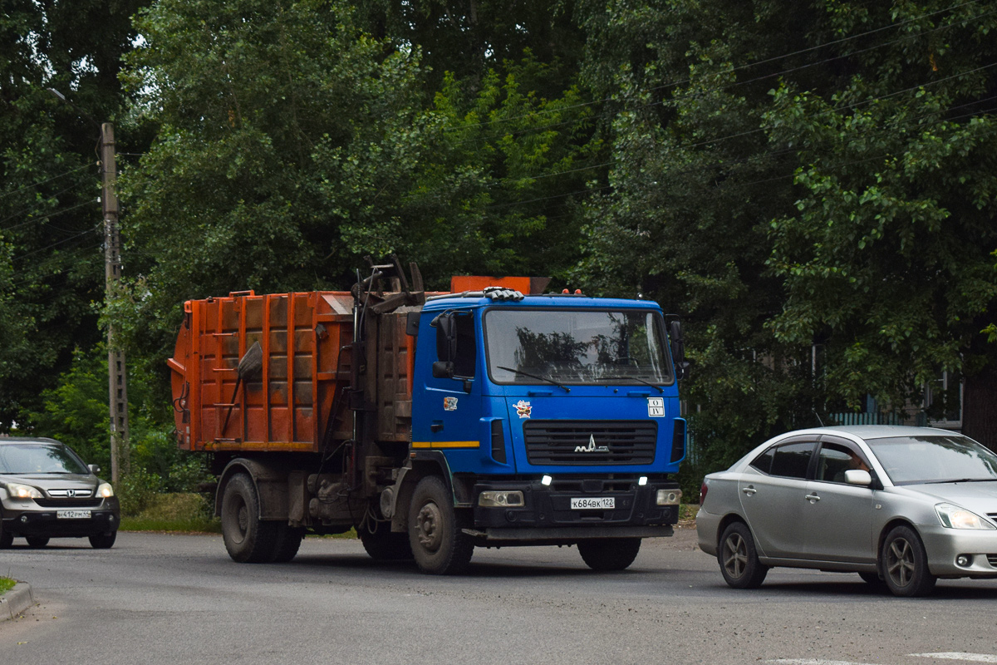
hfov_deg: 26.0
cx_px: 498
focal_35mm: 78
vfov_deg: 17.5
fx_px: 2160
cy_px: 332
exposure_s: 1/800
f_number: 5.6
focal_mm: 52
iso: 400
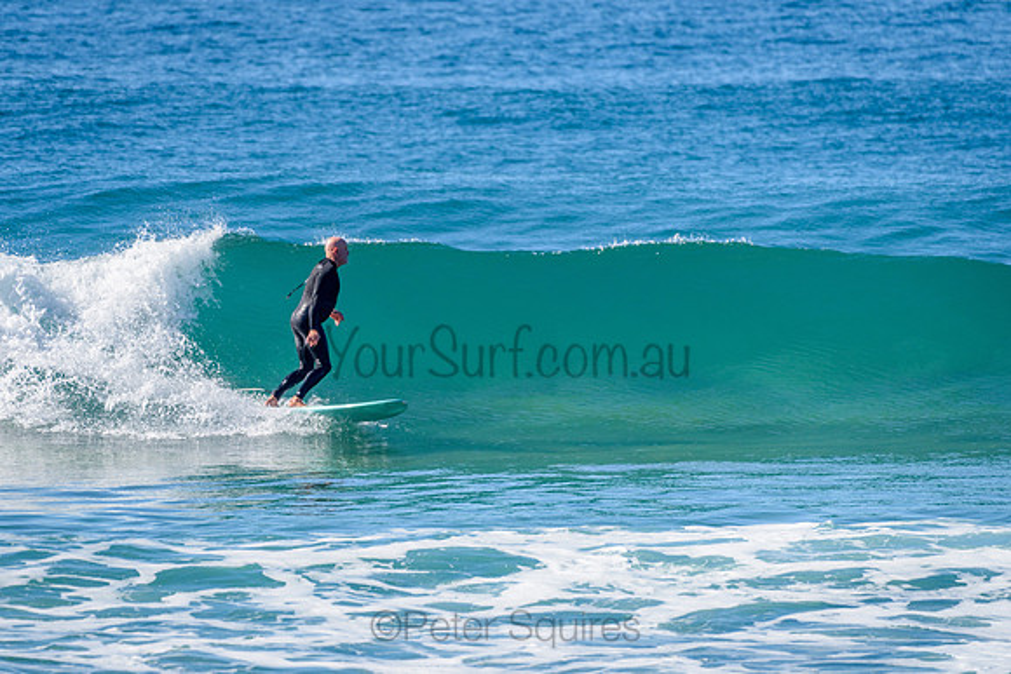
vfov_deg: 2.2
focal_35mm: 613
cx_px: 441
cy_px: 328
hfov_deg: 3.4
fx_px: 17226
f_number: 5.6
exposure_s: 1/2000
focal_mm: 500
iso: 200
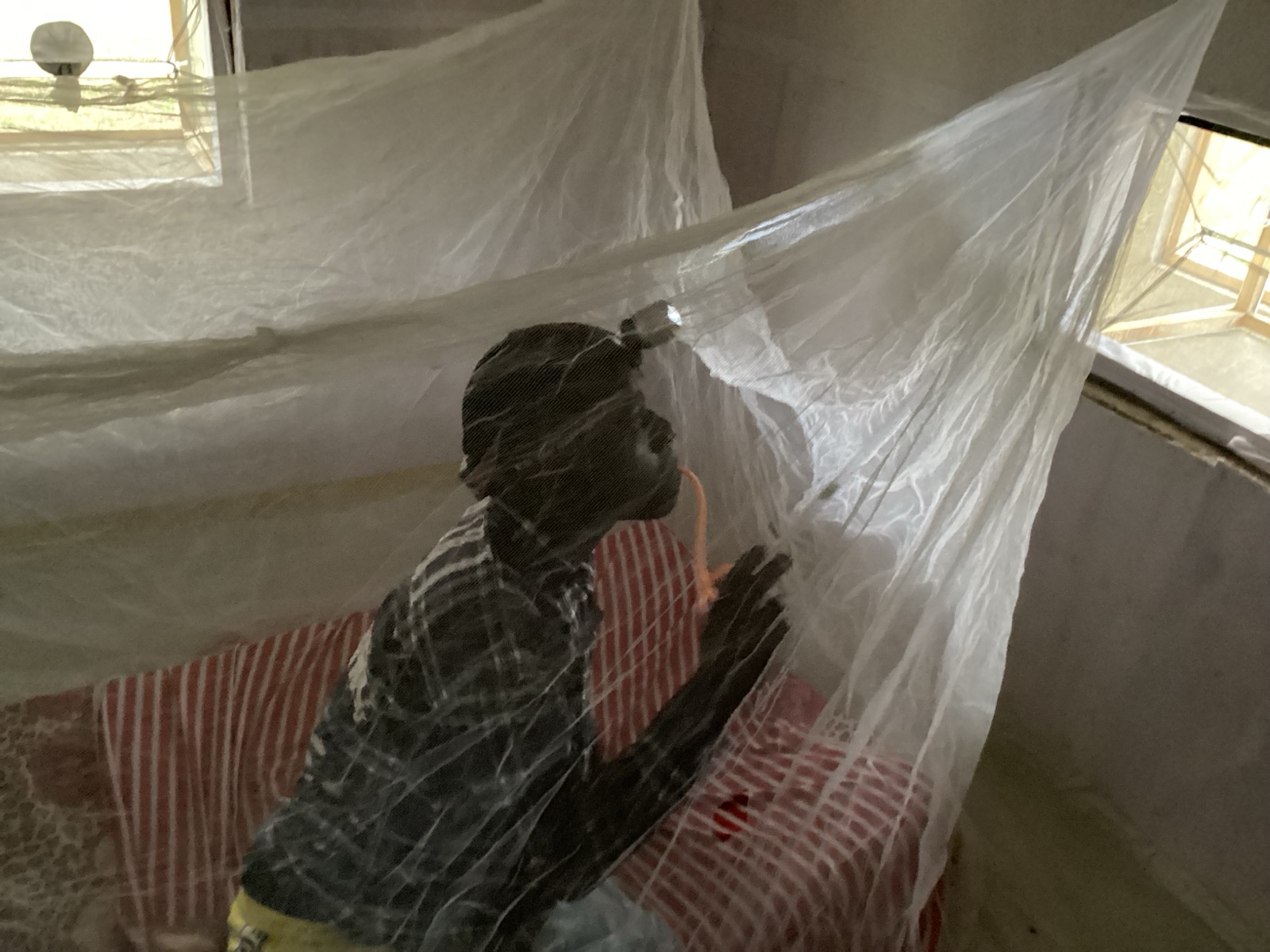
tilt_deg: -29.8
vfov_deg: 45.4
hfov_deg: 58.4
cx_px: 635
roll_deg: -6.2
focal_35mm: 31
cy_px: 476
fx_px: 1137
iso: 640
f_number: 2.4
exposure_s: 1/17
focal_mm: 3.3
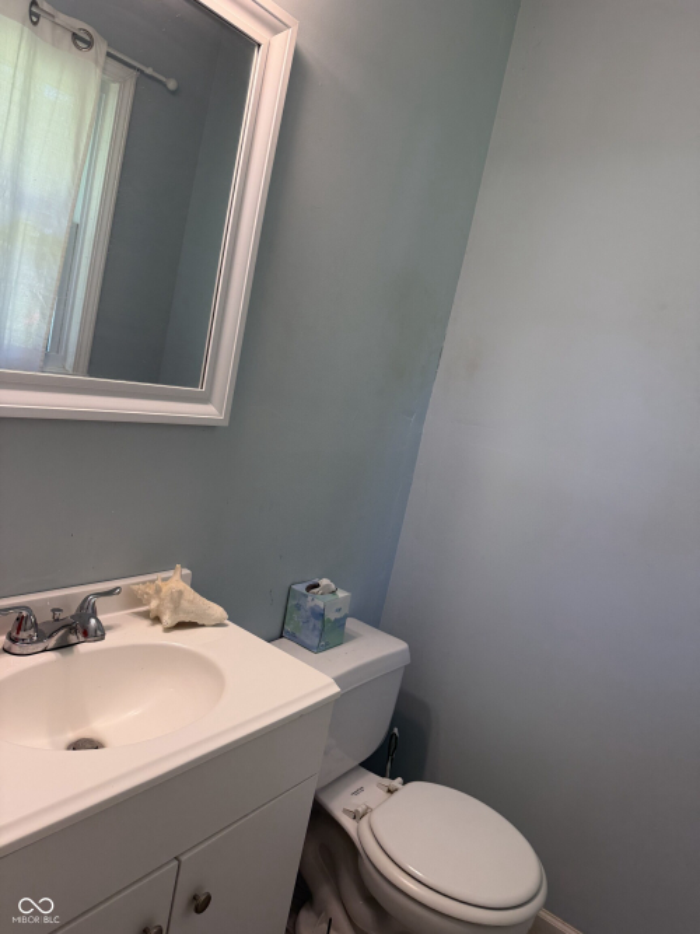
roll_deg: -12.4
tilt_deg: -8.9
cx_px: 350
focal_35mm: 24
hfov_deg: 56.8
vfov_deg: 71.6
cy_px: 467
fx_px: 647
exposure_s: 1/120
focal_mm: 6.76
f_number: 1.78
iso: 80
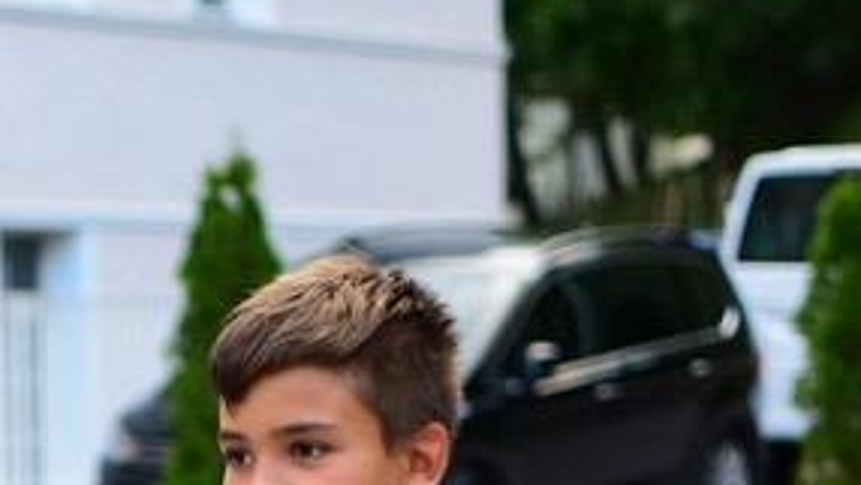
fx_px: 4496
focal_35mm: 197
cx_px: -337
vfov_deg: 6.1
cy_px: 700
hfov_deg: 10.6
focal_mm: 35
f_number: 1.8
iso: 250
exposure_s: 1/320
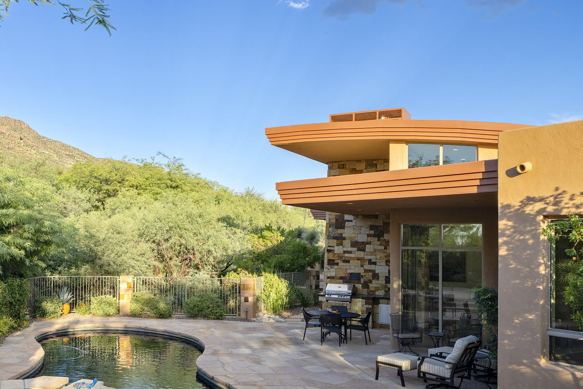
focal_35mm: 38
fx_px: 615
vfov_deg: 35.0
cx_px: 166
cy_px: 228
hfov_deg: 49.2
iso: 100
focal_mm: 24
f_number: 9
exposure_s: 1/60
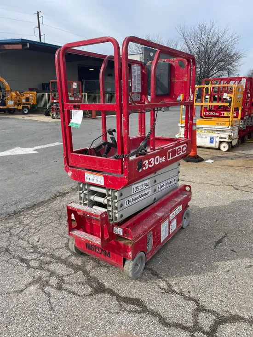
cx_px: 126
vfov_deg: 67.3
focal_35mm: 26
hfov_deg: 53.1
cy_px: 168
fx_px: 253
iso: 32
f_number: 1.6
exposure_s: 1/2092
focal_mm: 4.2
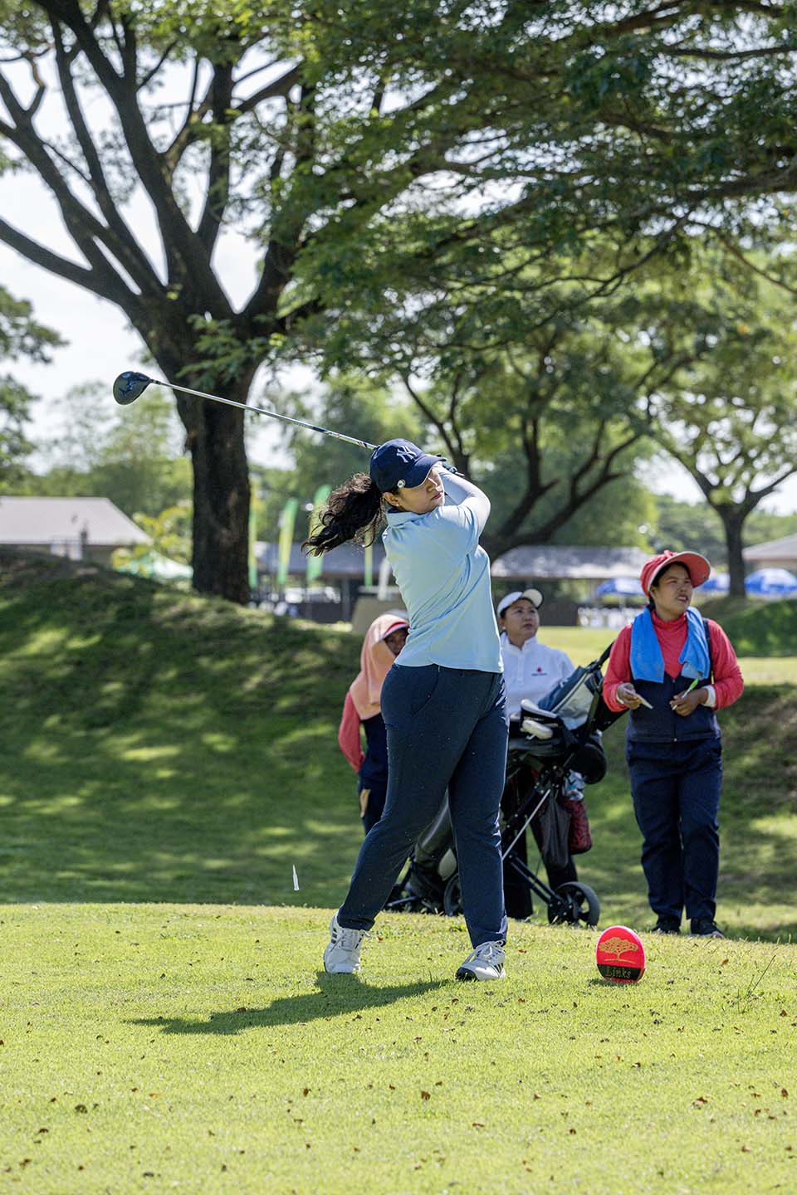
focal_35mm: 102
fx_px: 3387
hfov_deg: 13.4
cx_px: 398
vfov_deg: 20.0
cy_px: 598
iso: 1250
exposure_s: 1/5000
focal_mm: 102
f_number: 4.5
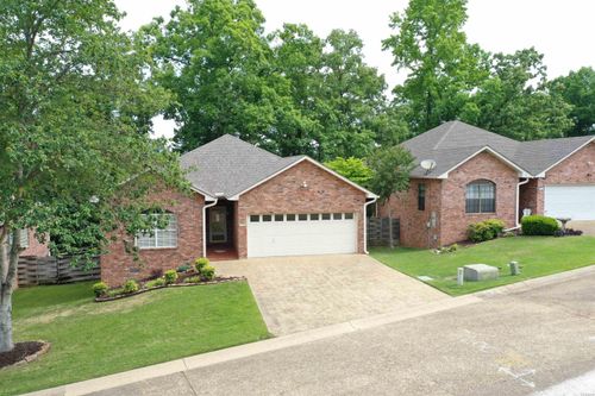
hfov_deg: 65.5
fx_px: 463
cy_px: 198
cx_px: 298
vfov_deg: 46.4
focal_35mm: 28
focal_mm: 10.26
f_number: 5
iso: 100
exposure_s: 1/200
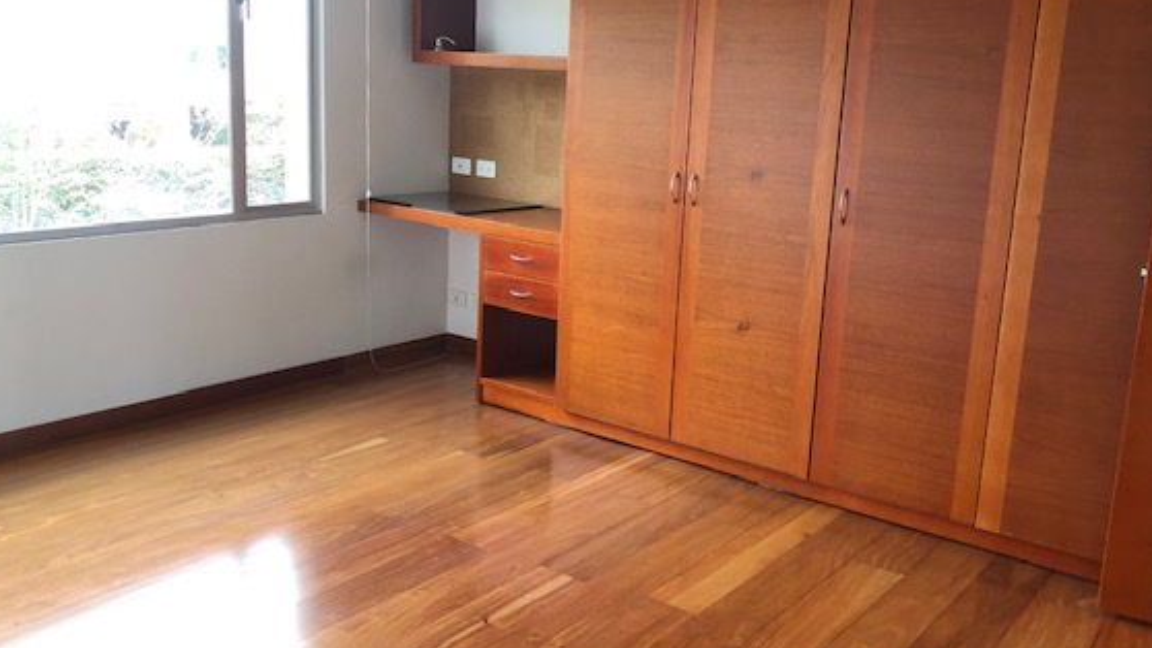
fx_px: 1069
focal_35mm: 35
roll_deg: -4.7
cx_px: 603
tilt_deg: -12.8
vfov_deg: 33.7
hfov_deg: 56.6
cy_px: 310
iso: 32
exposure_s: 1/30
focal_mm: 3.99
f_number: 1.8
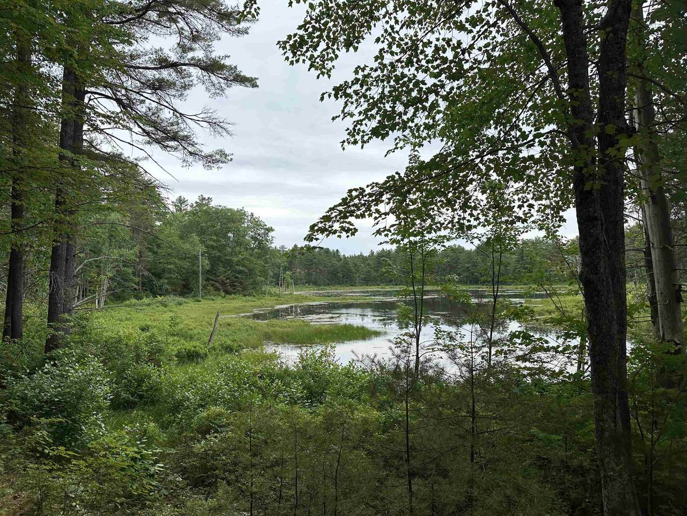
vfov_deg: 56.8
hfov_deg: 71.6
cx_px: 344
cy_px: 258
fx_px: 476
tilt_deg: +3.3
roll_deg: +0.8
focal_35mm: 24
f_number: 1.78
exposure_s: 1/2203
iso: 80
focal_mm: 6.86
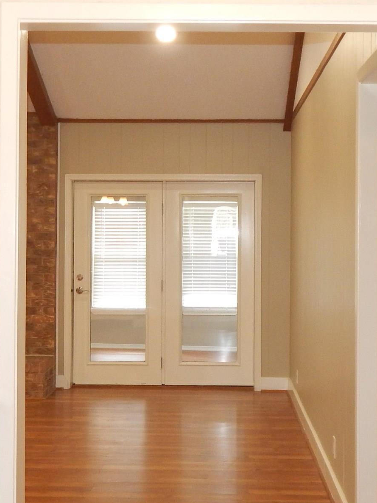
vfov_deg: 33.8
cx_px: 204
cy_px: 231
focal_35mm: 57
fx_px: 828
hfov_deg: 25.6
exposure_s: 1/30
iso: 200
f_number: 3
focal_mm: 4
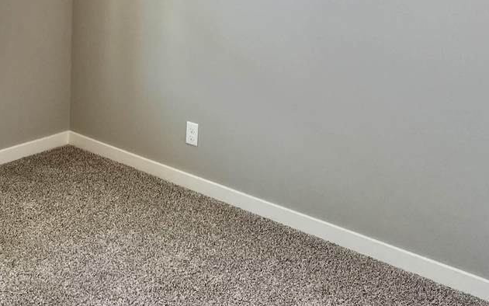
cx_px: 74
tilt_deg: -6.2
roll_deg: -0.8
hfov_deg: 34.7
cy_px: -2
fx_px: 746
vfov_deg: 22.3
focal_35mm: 56
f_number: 1.5
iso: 40
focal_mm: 5.7
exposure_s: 1/180
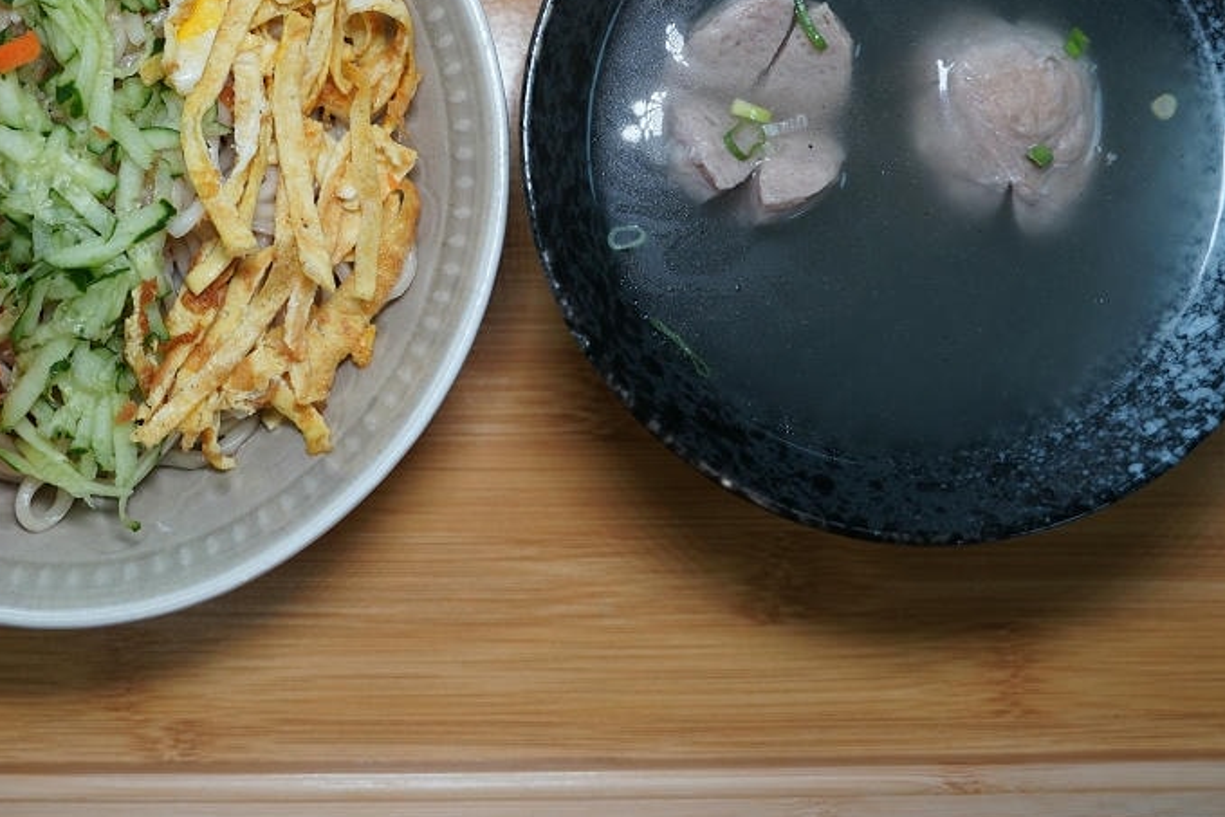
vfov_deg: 25.2
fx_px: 1804
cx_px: 361
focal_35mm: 53
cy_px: 189
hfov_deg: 36.9
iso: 160
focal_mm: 30
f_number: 4
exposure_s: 1/60
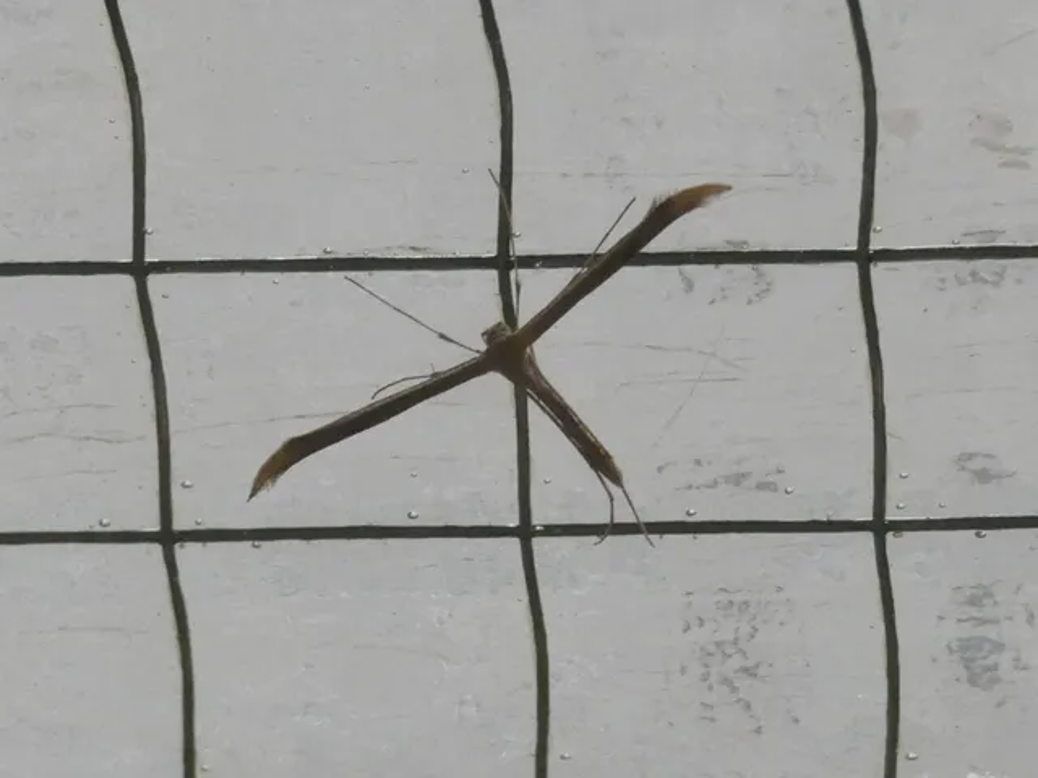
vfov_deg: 11.2
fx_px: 3958
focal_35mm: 132
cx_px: 519
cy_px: 389
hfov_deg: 14.9
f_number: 5.2
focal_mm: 23.7
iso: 400
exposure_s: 1/50
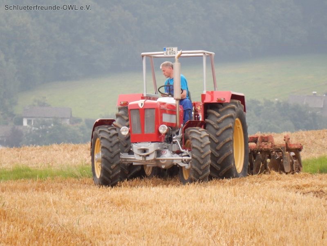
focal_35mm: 750
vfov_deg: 2.0
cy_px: 123
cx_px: 164
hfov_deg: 2.6
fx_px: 7085
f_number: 6.4
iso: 400
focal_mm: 135
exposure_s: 1/400
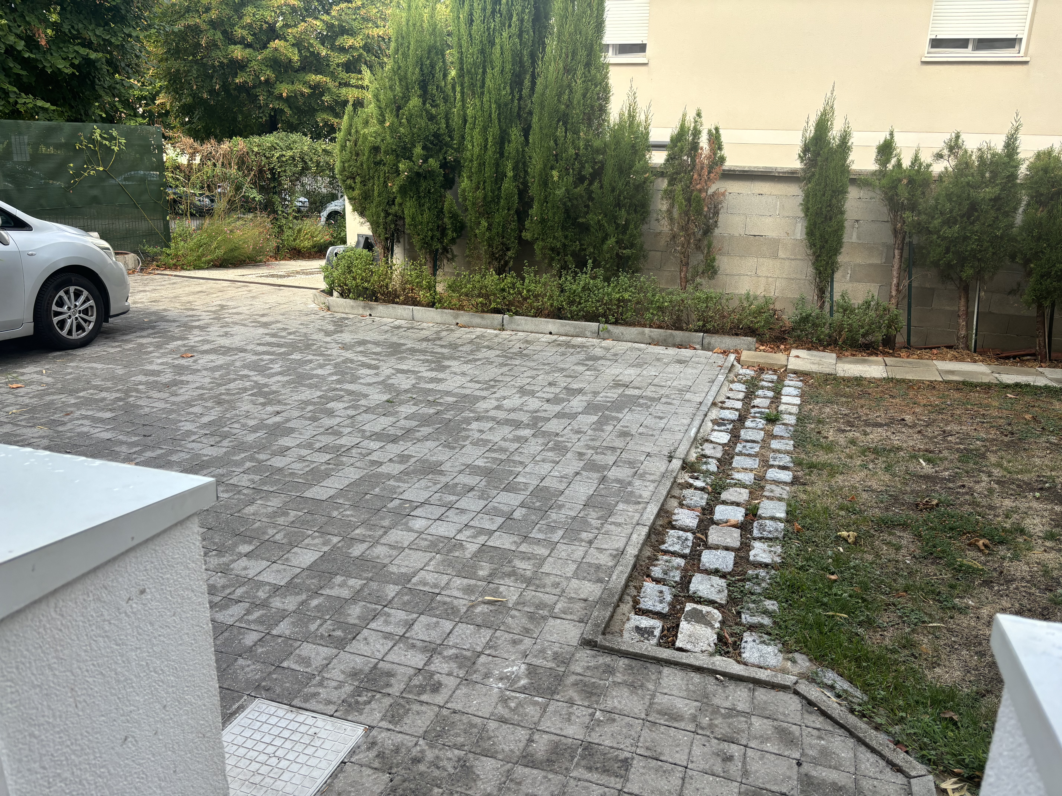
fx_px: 798
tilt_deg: -17.2
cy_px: 398
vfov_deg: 53.1
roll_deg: -1.7
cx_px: 531
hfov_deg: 67.3
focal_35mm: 26
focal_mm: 5.96
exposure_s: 1/525
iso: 50
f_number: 1.6
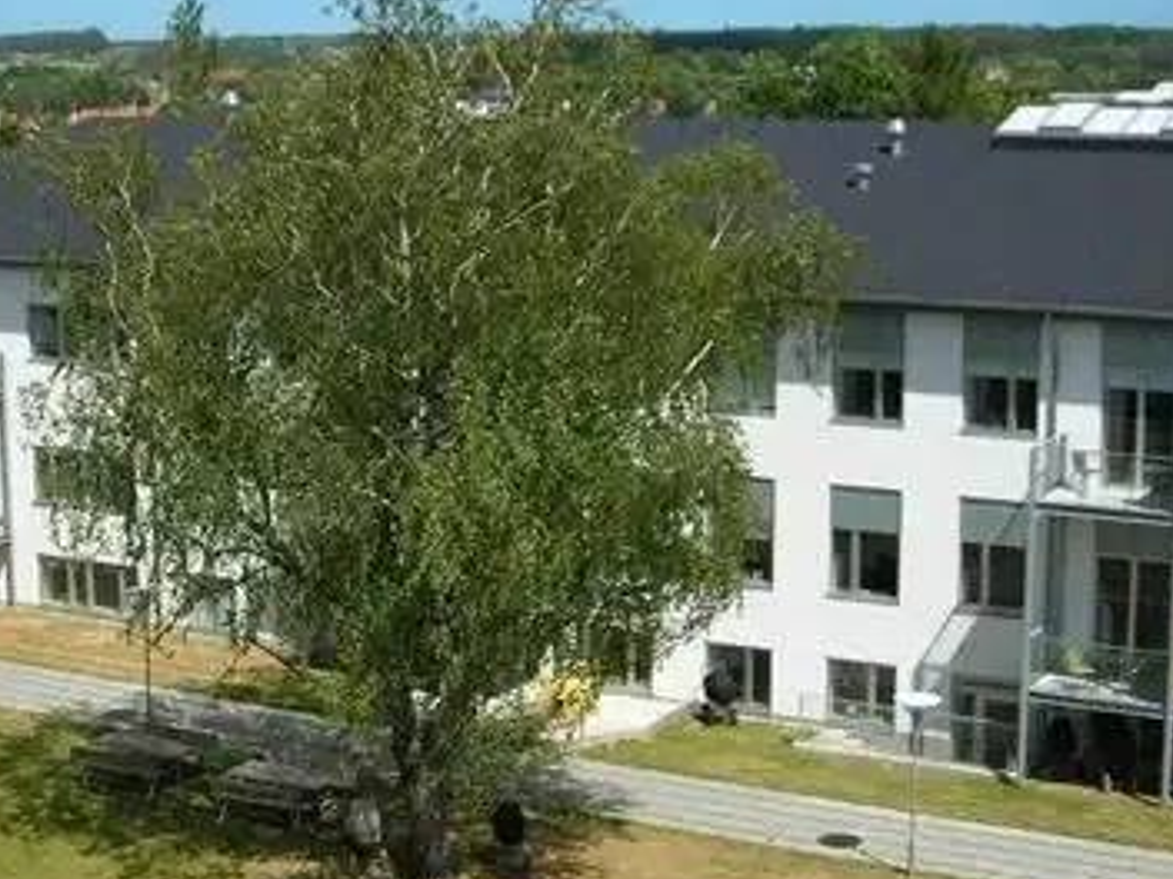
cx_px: 337
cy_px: 499
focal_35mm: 69
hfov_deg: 27.9
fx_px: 2338
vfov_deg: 21.3
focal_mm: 6.3
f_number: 6.4
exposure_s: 1/177
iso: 50
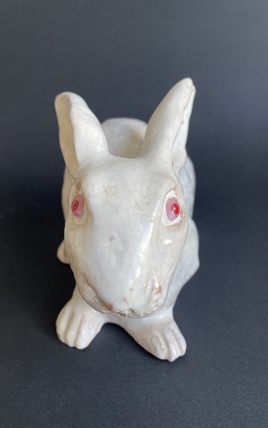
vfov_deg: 66.5
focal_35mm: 28
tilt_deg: -24.8
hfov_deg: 44.5
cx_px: 125
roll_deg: +2.7
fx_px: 327
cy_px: 213
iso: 125
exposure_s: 1/121
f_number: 1.6
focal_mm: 4.2
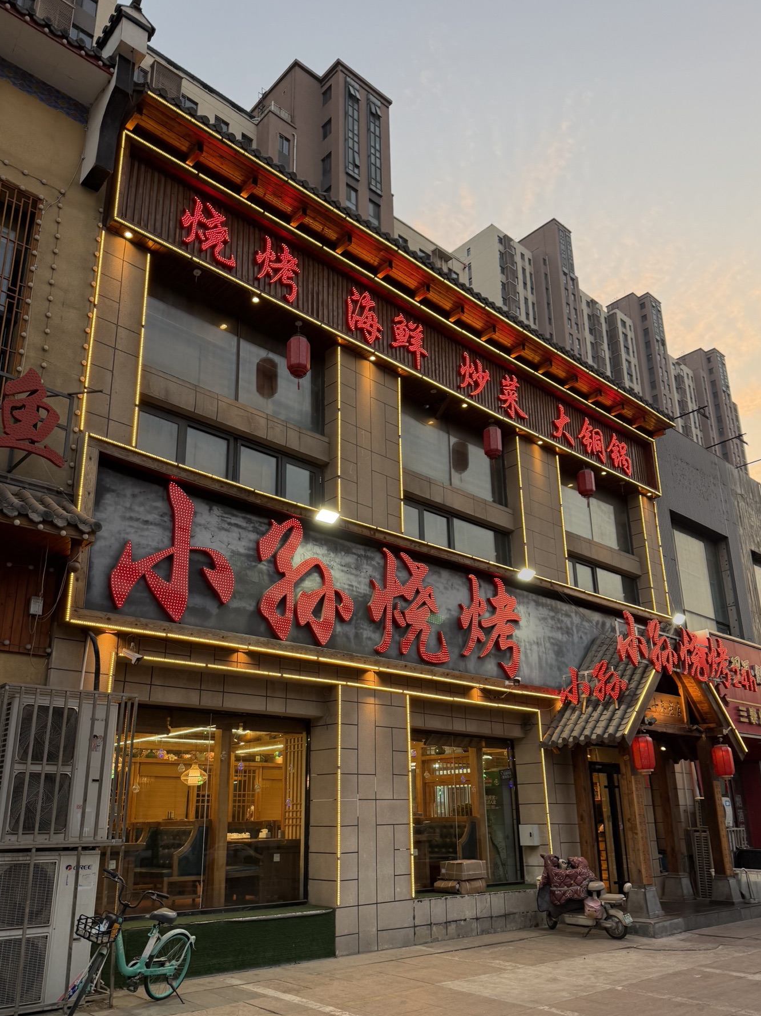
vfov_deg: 65.2
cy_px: 557
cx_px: 387
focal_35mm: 27
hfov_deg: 51.3
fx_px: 792
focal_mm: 6.76
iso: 64
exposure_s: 1/132
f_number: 1.78
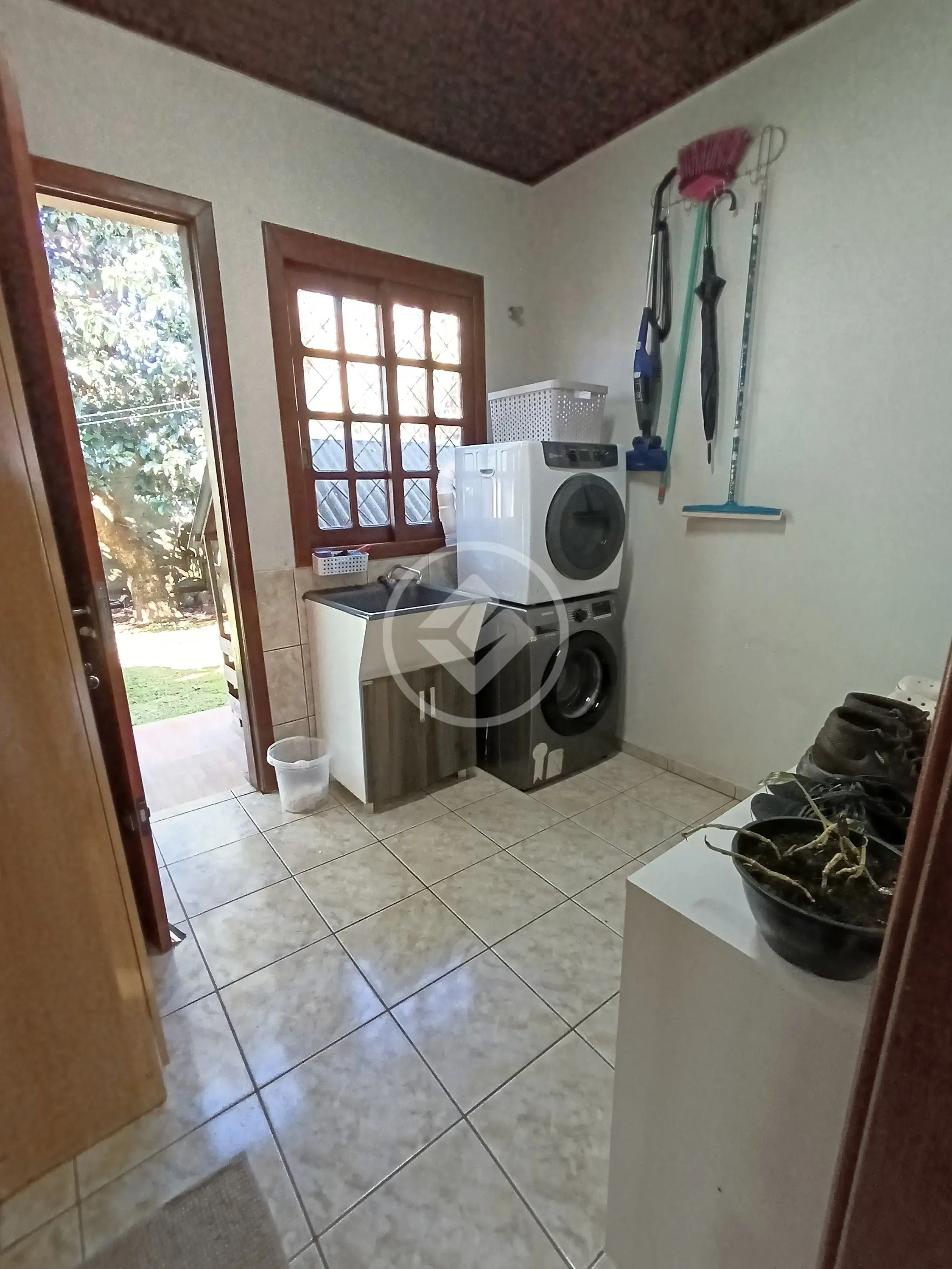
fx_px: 587
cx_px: 476
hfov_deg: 78.1
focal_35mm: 16
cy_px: 634
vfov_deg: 94.5
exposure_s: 1/60
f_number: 2.2
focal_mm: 1.65
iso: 400
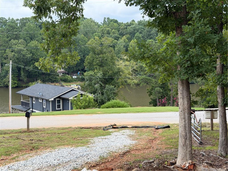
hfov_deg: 39.7
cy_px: 86
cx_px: 114
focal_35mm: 48
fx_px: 316
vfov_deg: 30.3
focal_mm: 6.76
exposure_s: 1/1264
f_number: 1.78
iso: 64
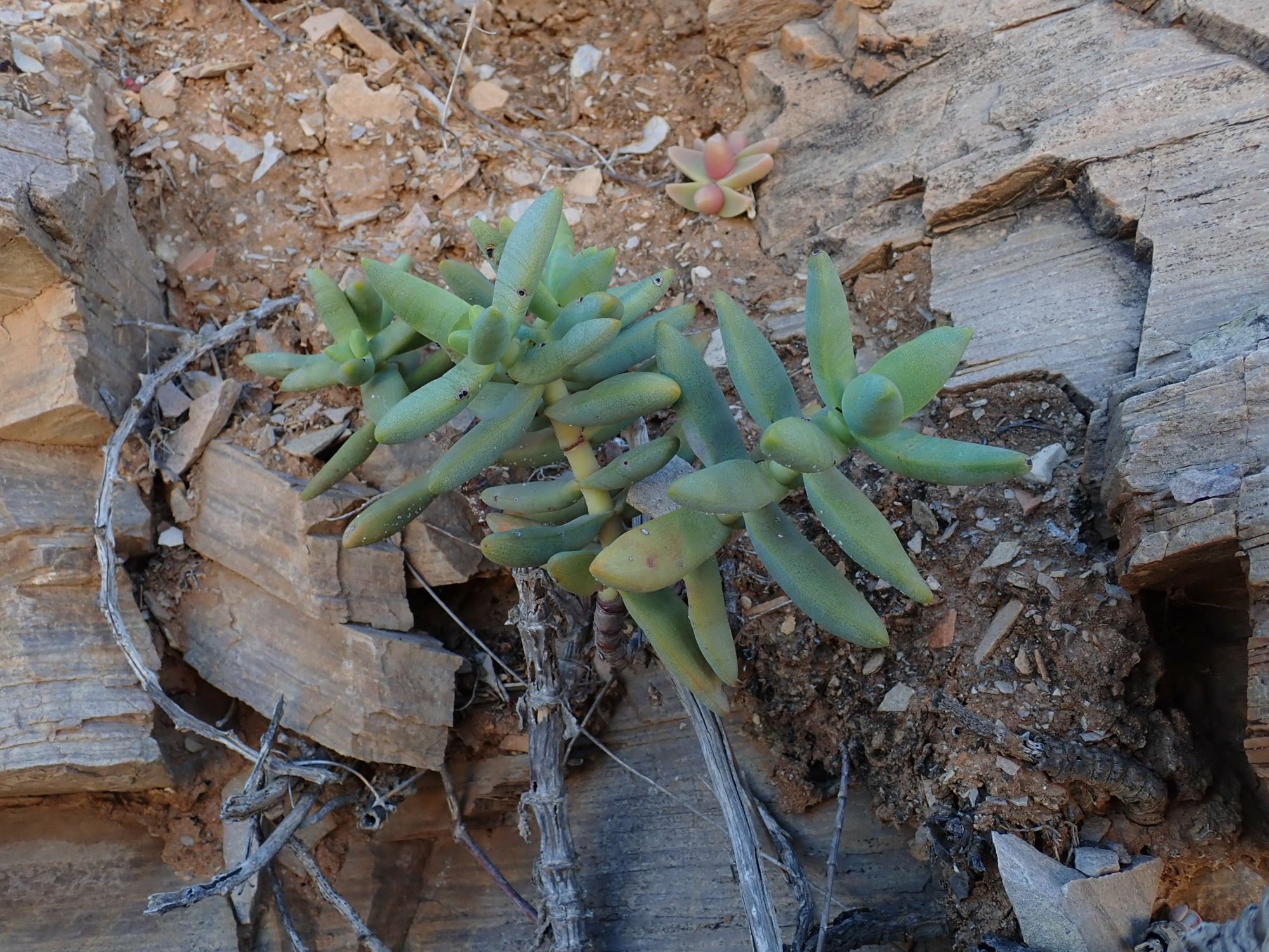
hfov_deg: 60.0
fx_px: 1100
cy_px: 476
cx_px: 634
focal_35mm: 30
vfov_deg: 46.8
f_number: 3.2
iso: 100
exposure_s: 1/100
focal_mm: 5.5
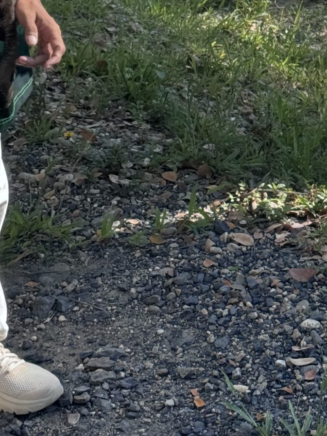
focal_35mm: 137
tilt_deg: -16.5
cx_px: 293
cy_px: -62
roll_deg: +4.7
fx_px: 1725
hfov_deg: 10.8
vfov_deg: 14.0
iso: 64
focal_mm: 6.76
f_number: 1.78
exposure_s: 1/739
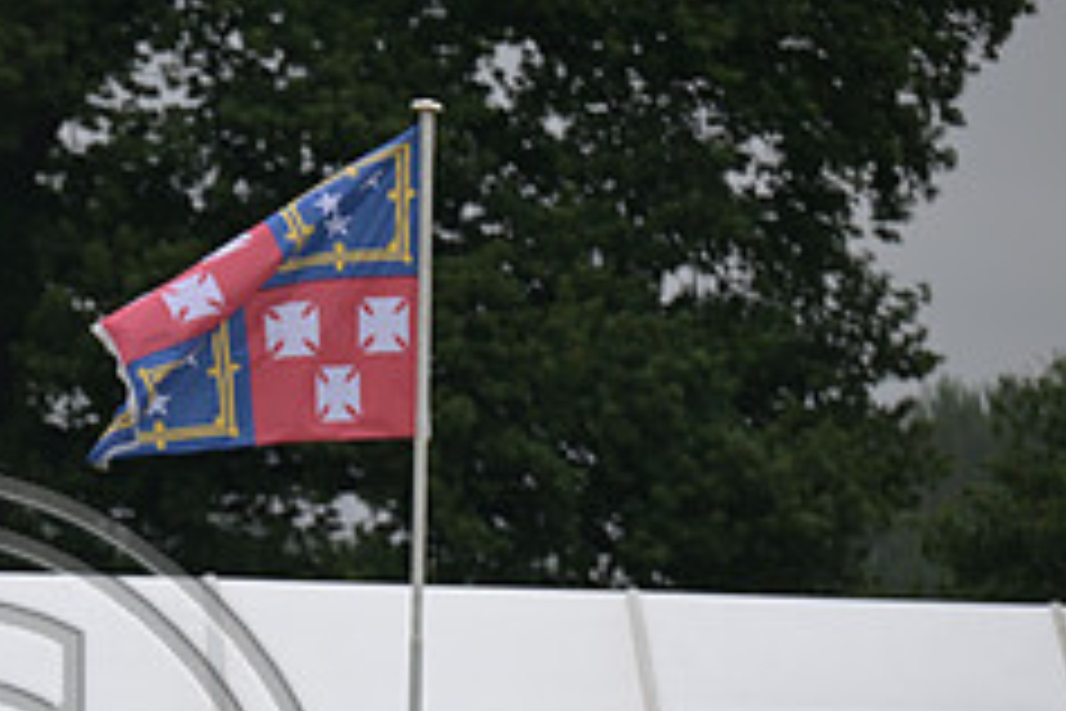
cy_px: 857
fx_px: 14479
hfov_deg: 4.2
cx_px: -166
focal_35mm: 489
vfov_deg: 2.8
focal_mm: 200
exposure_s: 1/1250
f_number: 4
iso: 400
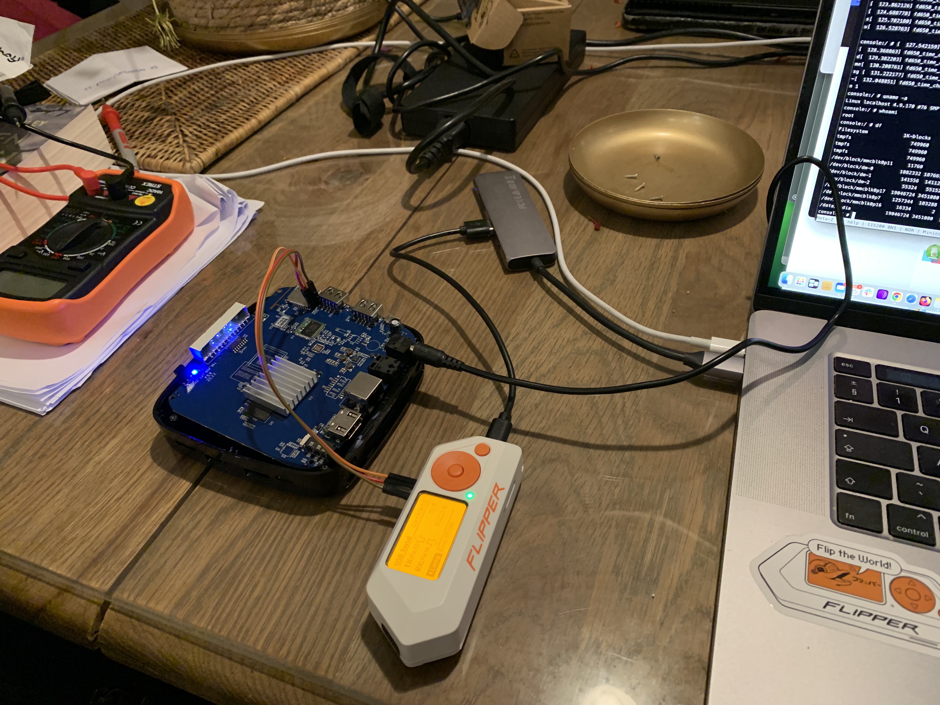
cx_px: 470
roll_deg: +3.7
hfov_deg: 67.3
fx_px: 706
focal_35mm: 26
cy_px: 352
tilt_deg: -41.5
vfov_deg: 53.1
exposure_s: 1/25
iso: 500
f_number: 1.8
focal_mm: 4.25
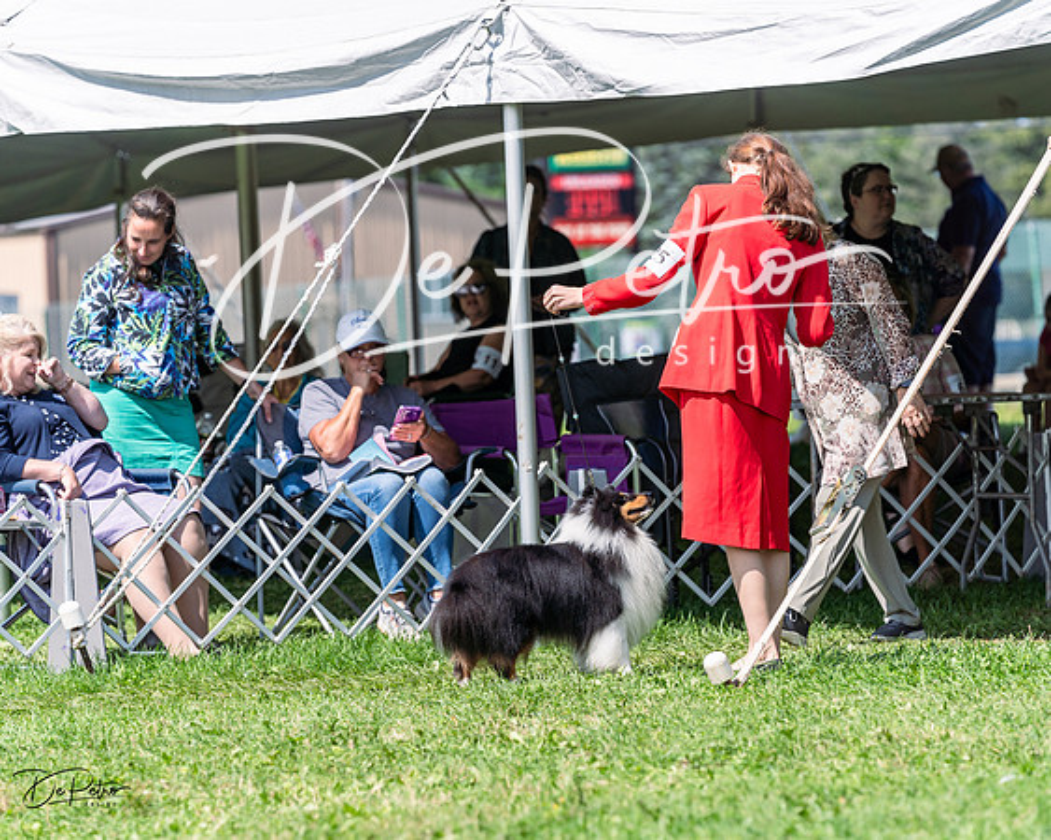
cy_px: 420
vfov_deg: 7.5
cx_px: 526
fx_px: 6373
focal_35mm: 205
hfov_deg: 9.4
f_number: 4.5
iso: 100
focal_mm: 182
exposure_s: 1/1000
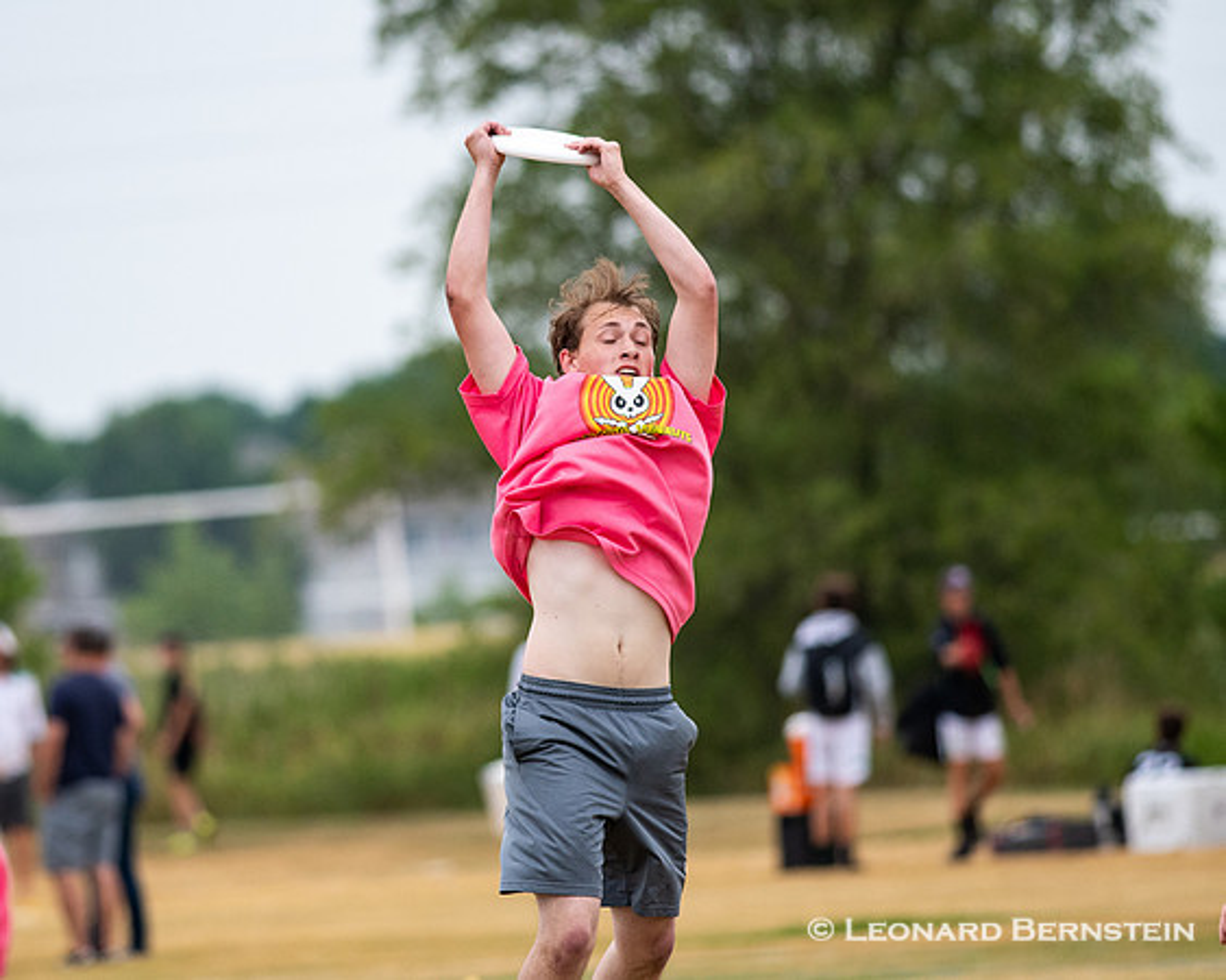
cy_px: 458
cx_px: 442
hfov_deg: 3.6
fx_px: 19586
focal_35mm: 540
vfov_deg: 2.9
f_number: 4.5
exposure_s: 1/3200
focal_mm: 300
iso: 800
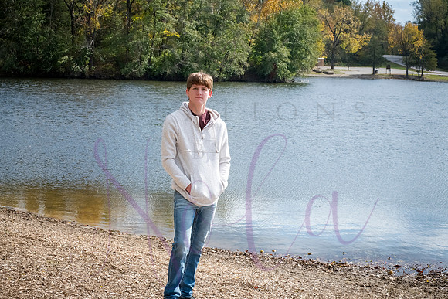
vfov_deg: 17.1
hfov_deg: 25.4
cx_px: 224
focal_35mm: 80
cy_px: 150
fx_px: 996
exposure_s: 1/640
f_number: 14
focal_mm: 80
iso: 800
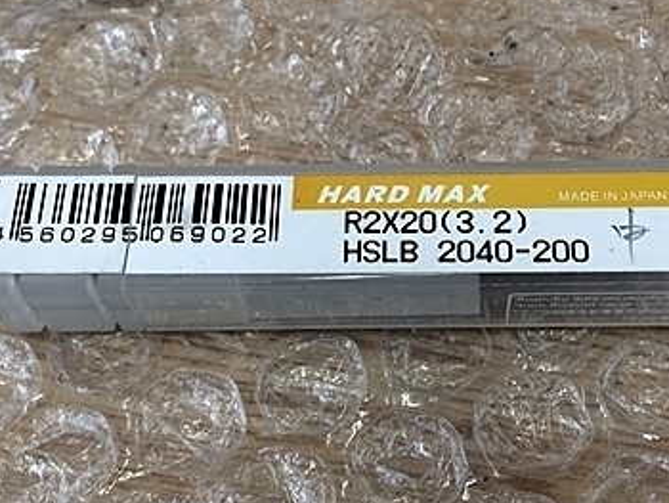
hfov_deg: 36.0
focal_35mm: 53
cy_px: 233
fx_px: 1025
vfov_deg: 27.5
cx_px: 394
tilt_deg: -62.4
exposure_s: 1/30
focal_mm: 4.15
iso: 32
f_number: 2.2
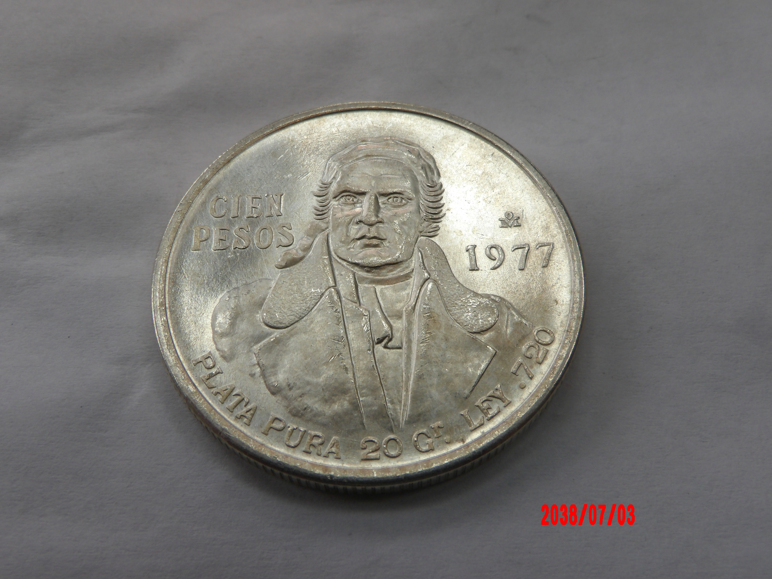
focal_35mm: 34
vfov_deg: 41.8
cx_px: 386
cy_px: 290
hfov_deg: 54.0
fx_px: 758
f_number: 4.5
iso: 100
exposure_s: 1/120
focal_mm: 6.2
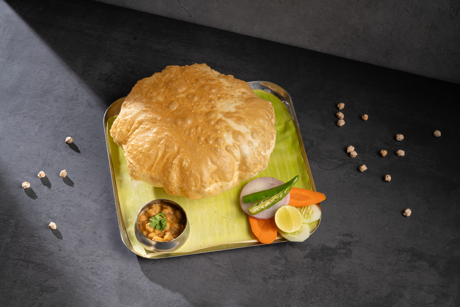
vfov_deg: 16.1
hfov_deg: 23.9
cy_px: 154
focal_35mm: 85
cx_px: 230
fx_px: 1086
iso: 64
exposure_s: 1/160
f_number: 8
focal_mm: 85
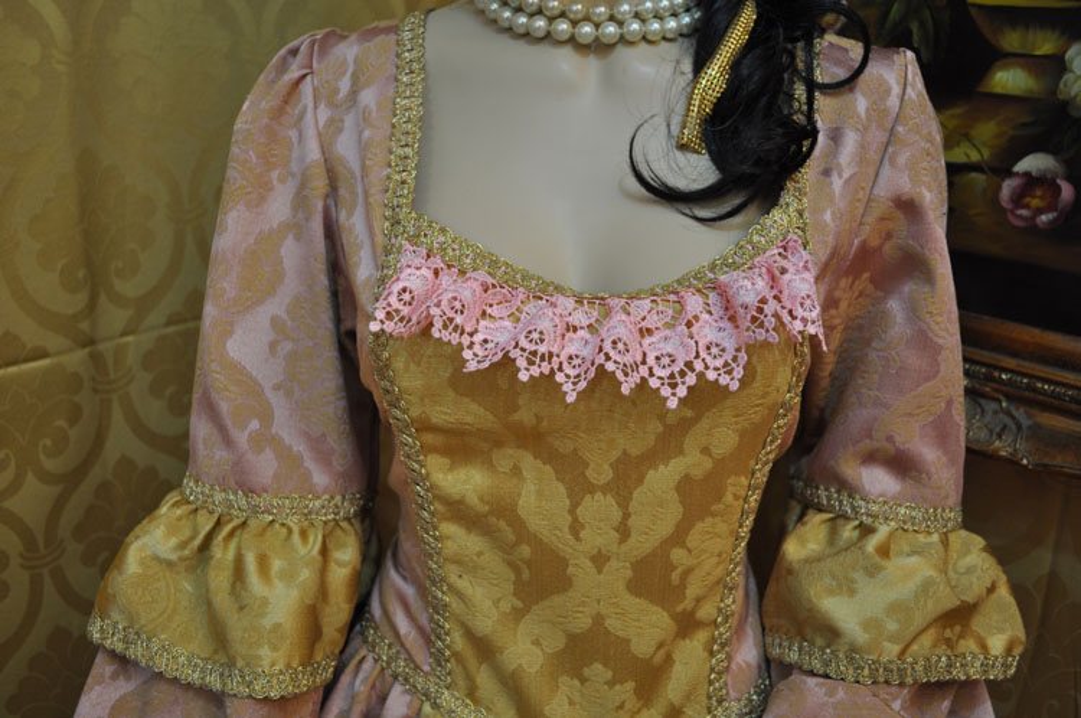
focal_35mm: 33
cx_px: 540
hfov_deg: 57.3
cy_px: 359
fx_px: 990
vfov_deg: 39.9
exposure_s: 1/60
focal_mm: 22
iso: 560
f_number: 4
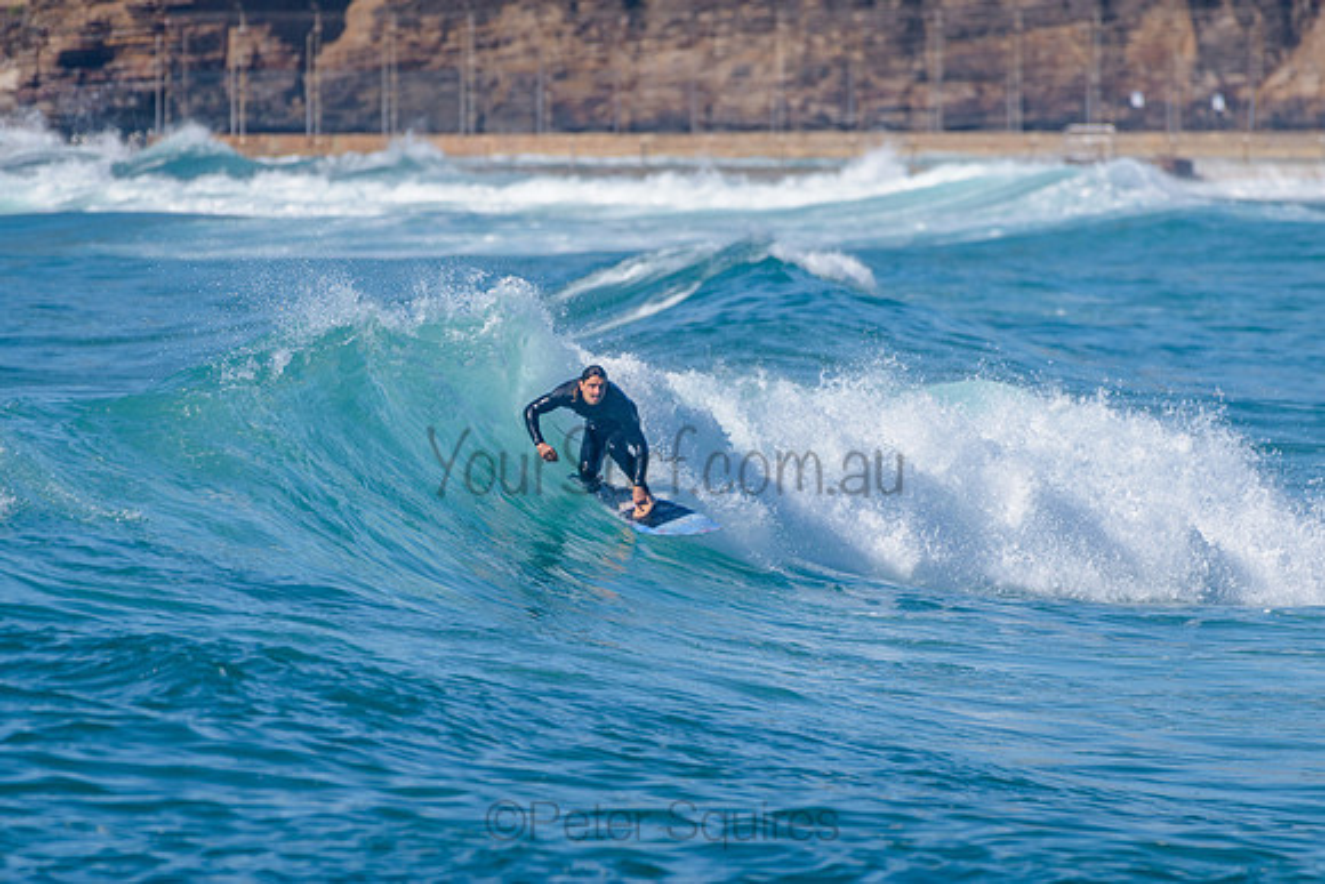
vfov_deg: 2.2
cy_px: 529
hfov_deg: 3.4
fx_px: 22558
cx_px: 713
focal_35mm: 613
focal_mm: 500
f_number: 5.6
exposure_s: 1/2000
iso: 160
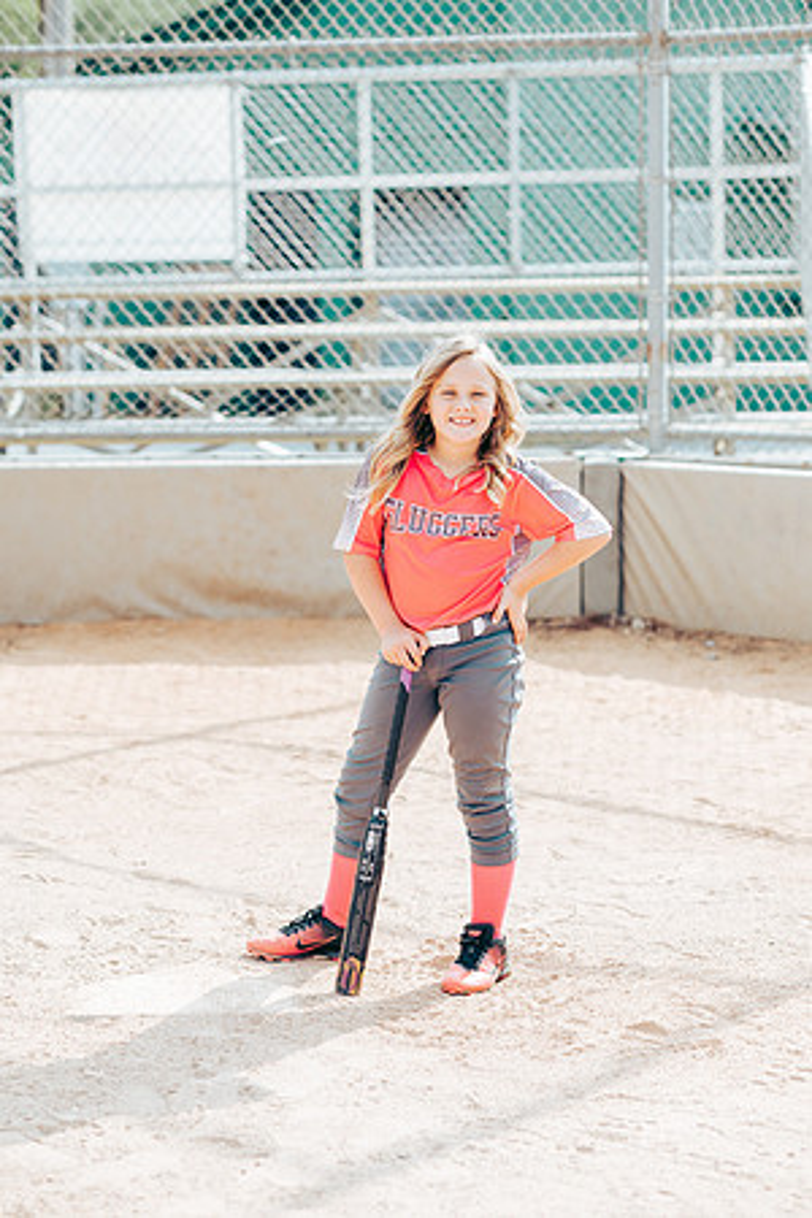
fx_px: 2876
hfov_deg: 16.1
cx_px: 406
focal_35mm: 85
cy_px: 609
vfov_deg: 23.9
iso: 160
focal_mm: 85
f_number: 2.8
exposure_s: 1/1600
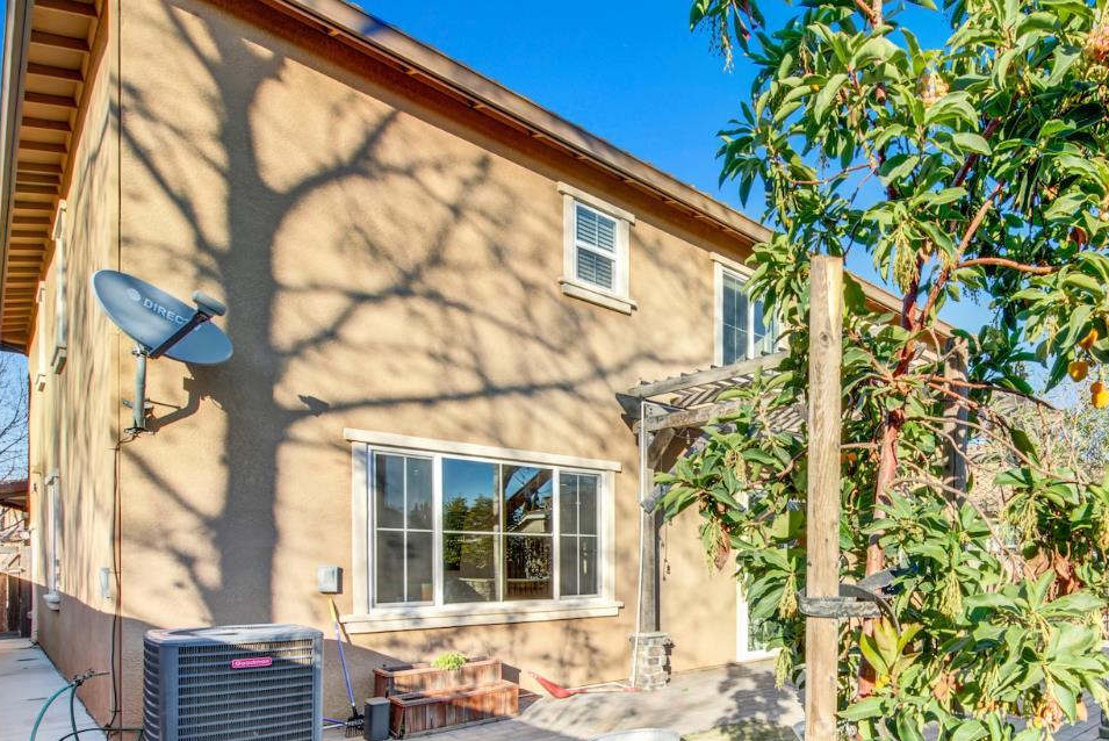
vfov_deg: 54.4
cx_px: 808
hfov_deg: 73.9
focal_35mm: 22
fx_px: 678
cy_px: 563
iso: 100
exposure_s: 1/30
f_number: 14
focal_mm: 14
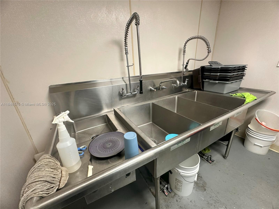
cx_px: 140
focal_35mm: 14
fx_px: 113
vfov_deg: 85.7
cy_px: 104
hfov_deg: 102.1
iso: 250
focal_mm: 2.22
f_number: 2.2
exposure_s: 1/60
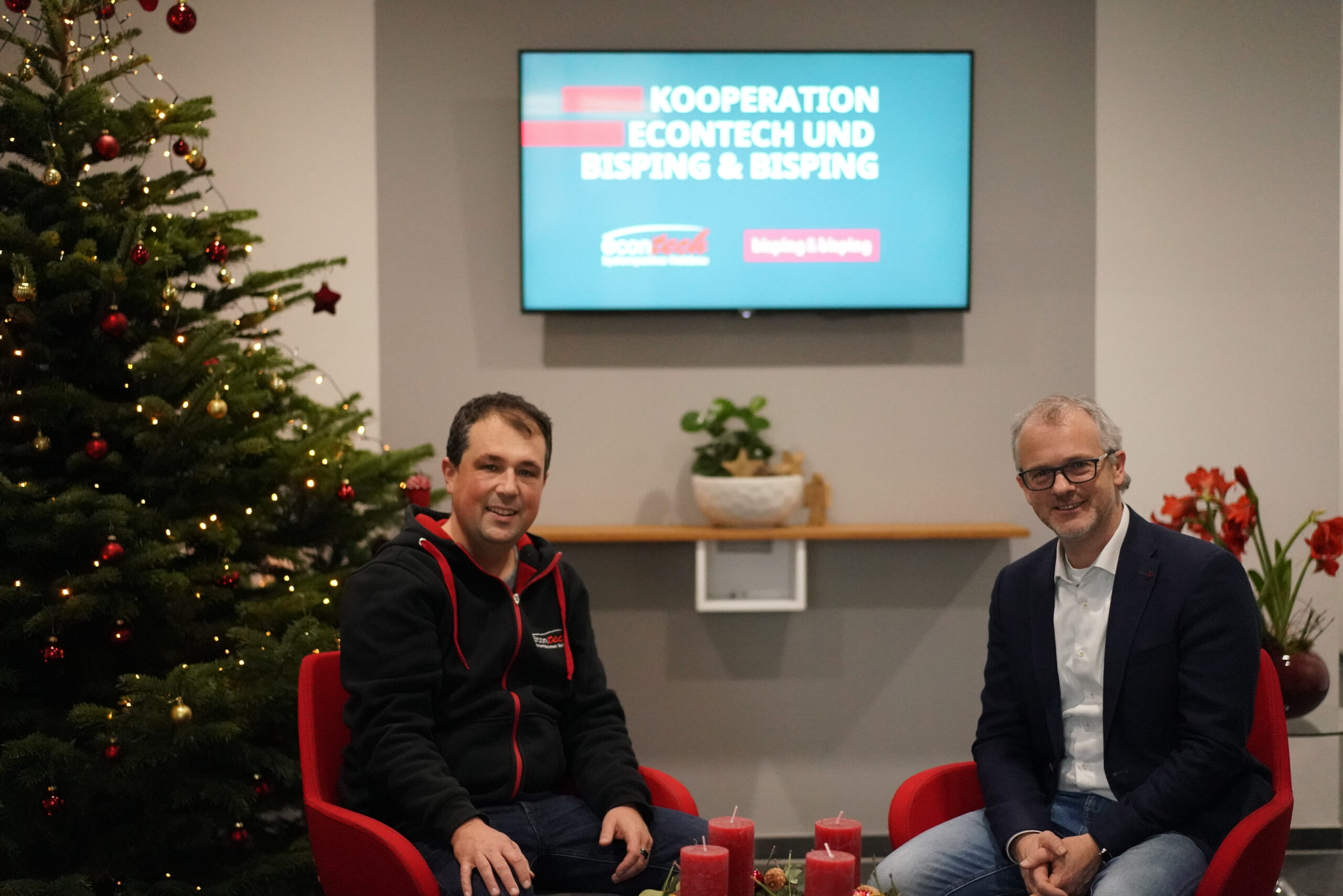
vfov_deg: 24.6
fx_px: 2052
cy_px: 448
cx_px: 672
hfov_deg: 36.2
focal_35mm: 55
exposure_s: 1/2500
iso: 10000
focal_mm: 55
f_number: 1.8
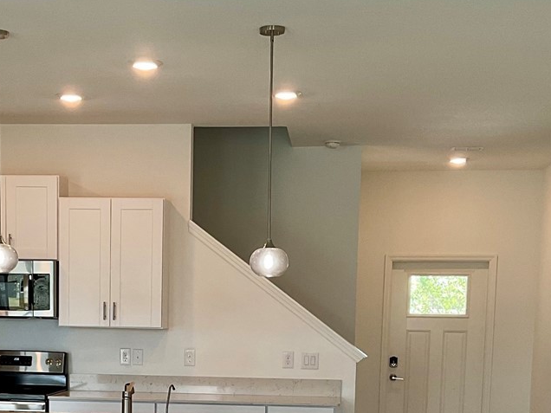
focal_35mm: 73
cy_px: 438
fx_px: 1162
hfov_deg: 26.5
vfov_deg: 19.4
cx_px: 181
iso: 50
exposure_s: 1/120
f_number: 1.8
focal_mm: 3
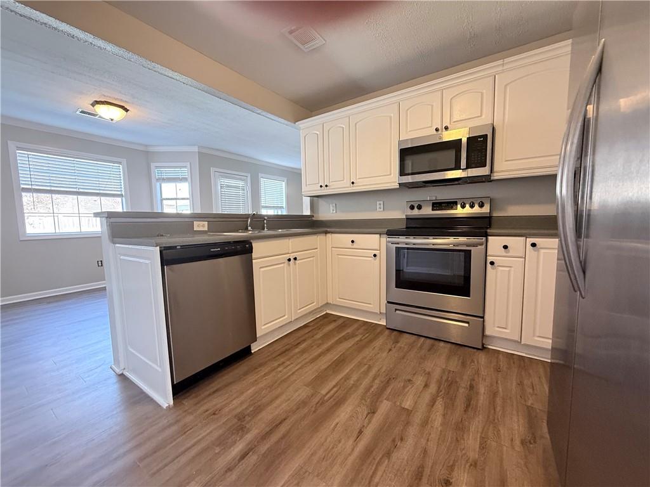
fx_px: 263
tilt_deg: -5.9
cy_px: 244
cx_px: 325
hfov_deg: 102.1
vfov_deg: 85.7
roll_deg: +0.3
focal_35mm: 14
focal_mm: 2.22
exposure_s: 1/60
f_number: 2.2
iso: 400
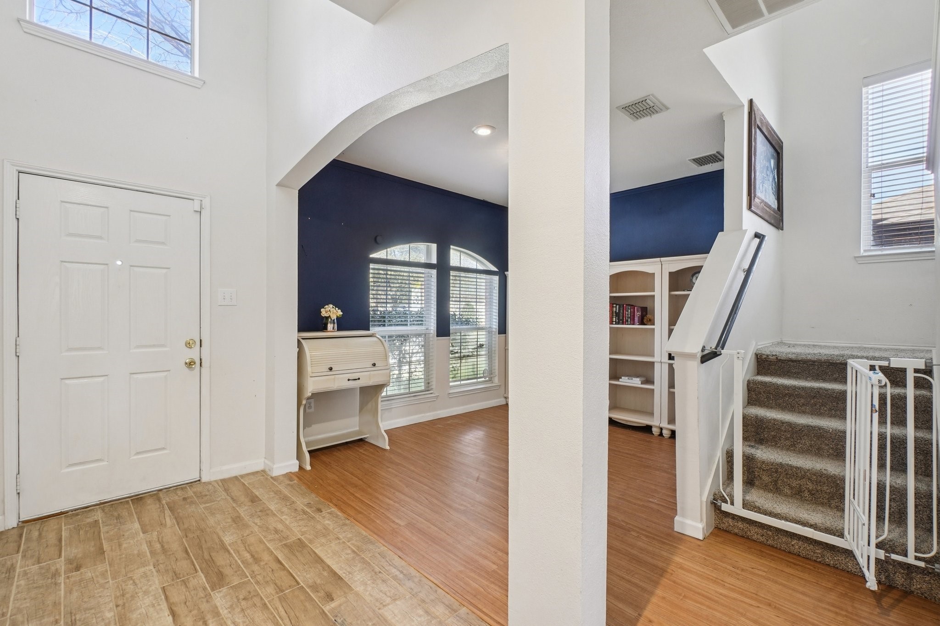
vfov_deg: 77.3
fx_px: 392
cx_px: 470
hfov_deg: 100.4
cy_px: 313
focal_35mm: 15
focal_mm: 10
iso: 400
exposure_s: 1/20
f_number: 8
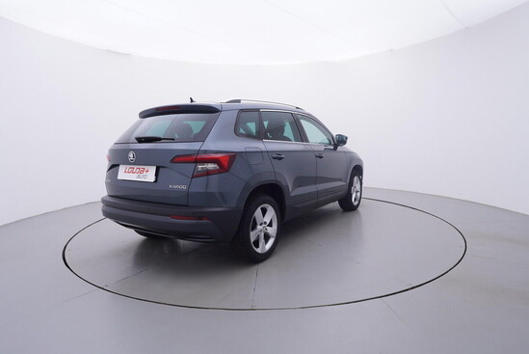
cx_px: 264
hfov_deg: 77.3
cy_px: 177
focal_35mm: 22
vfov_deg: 56.2
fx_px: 331
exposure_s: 1/80
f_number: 5
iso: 200
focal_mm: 15
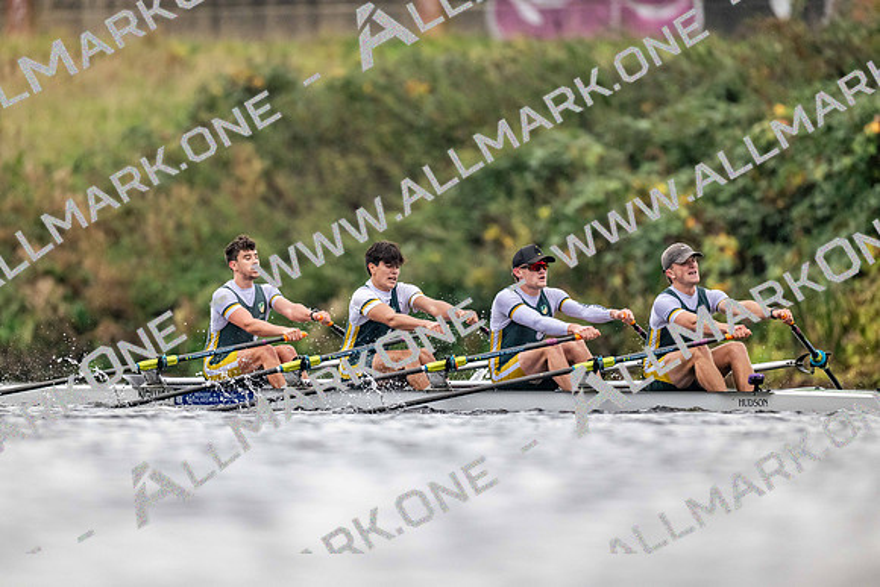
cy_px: 294
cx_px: 440
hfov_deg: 3.4
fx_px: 14669
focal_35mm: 600
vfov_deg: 2.3
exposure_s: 1/2500
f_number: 4
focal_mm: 600
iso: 2800
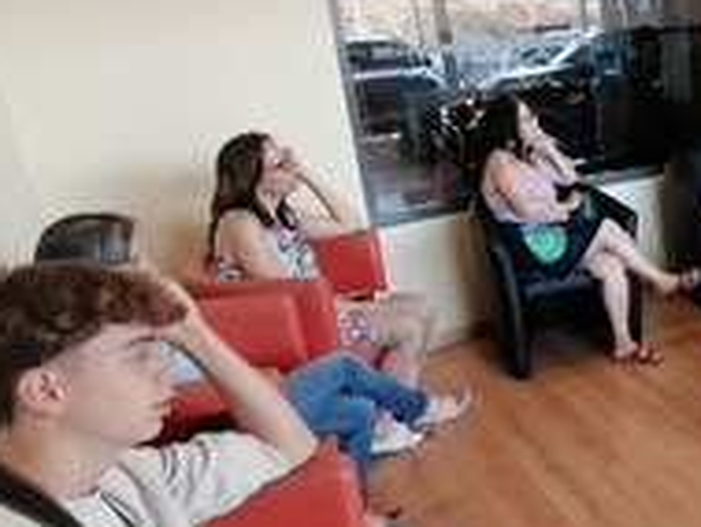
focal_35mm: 36
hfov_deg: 43.0
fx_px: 729
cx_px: 723
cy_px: 245
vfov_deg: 39.7
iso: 80
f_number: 2.4
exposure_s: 1/33.3
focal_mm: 2.84
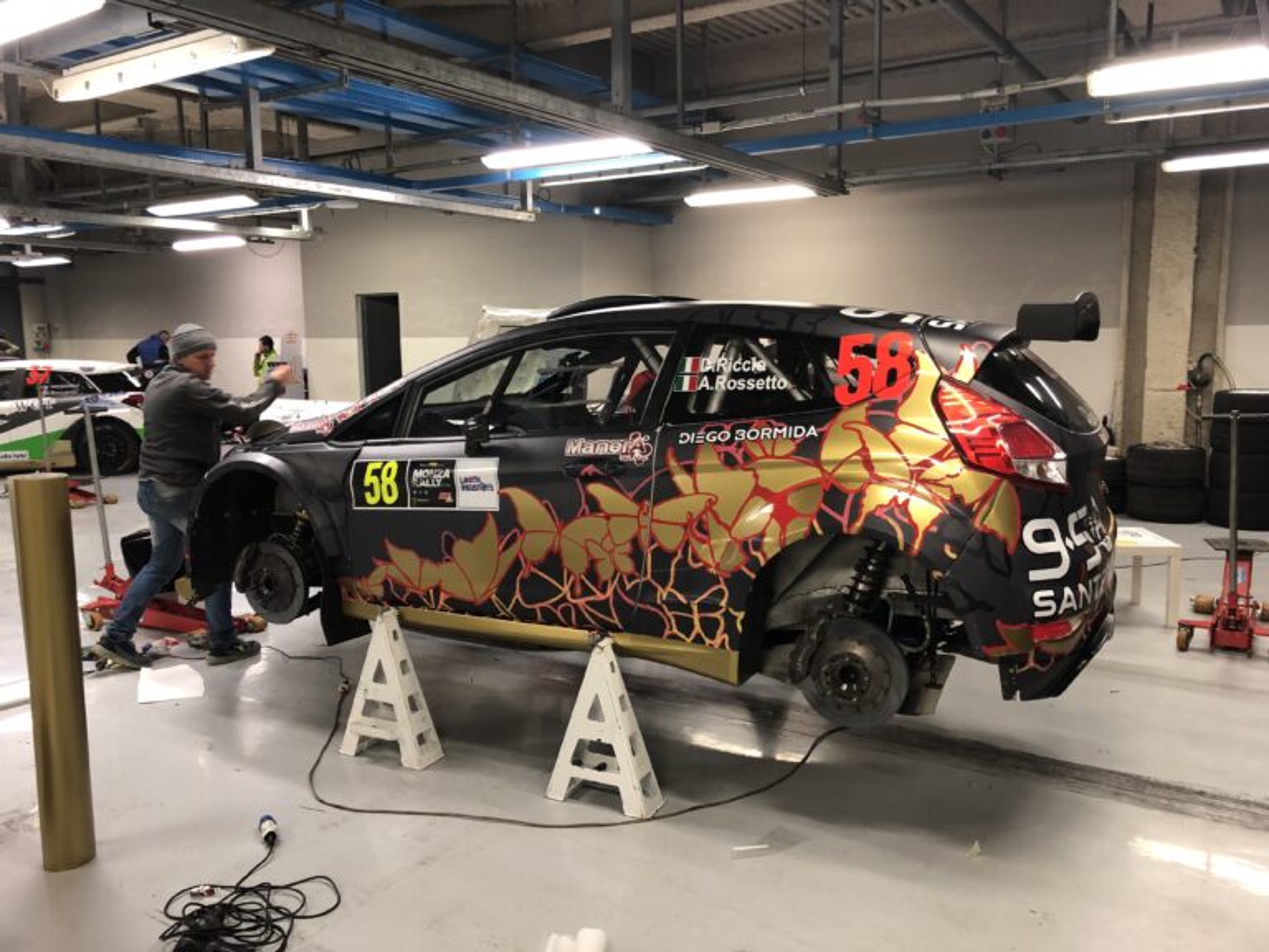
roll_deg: +1.3
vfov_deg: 49.7
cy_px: 476
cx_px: 634
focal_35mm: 28
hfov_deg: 63.4
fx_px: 1026
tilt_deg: -8.1
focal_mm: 4
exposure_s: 1/17
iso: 40
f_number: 1.8
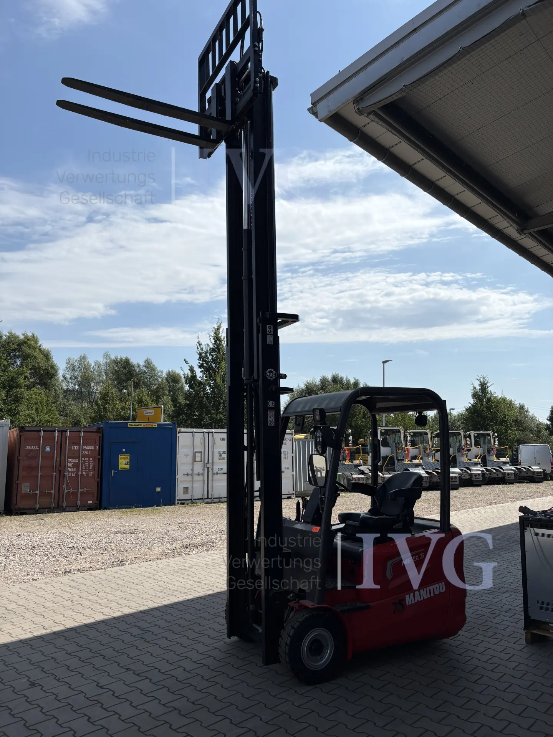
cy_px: 368
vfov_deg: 67.3
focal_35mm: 26
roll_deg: -1.6
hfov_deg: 53.1
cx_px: 276
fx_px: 554
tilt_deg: +8.2
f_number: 1.6
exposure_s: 1/7813
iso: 50
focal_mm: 5.96
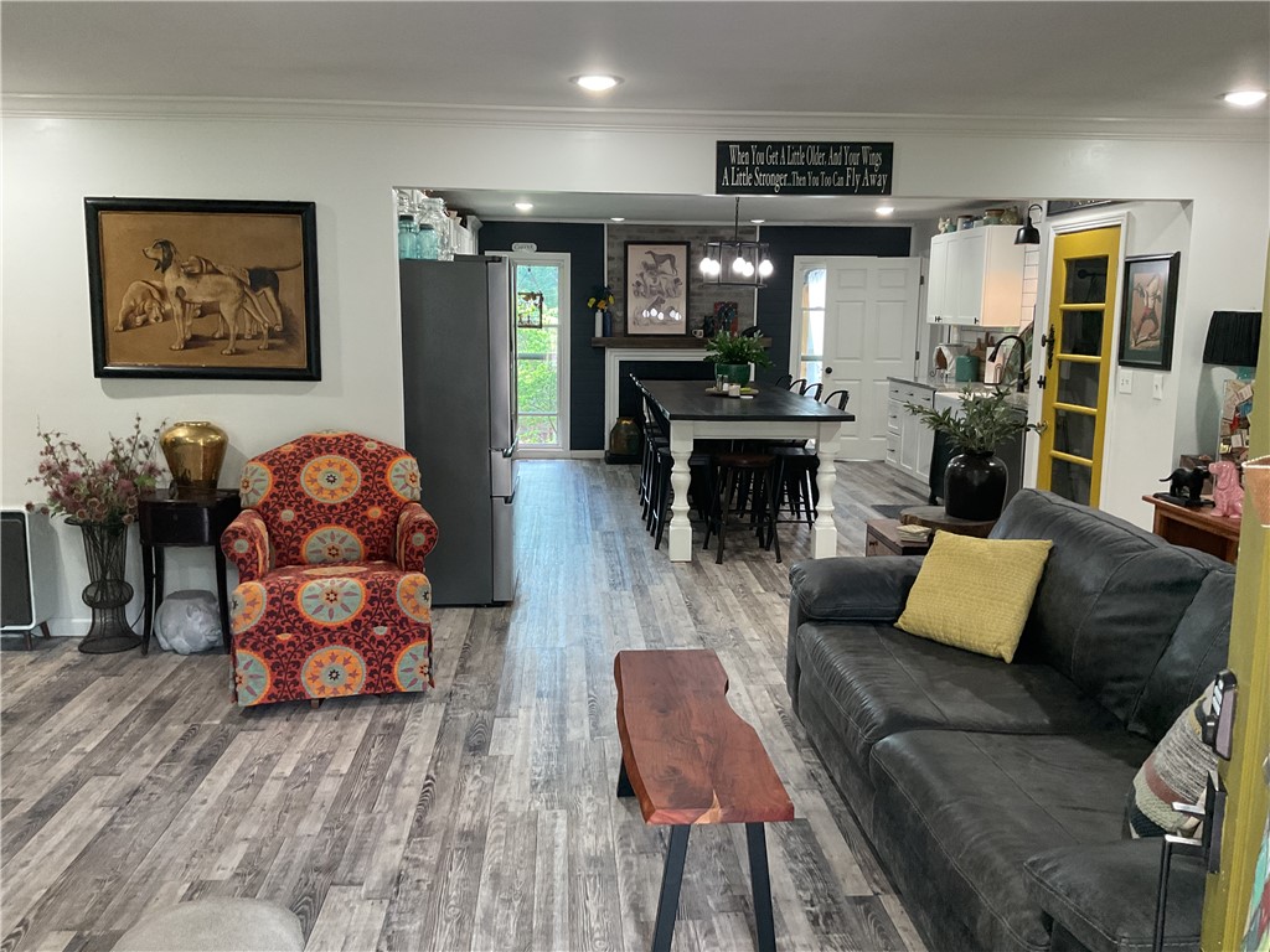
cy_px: 476
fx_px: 1064
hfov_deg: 61.7
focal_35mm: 29
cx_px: 635
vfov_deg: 48.2
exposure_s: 1/60
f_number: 1.8
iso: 160
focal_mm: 3
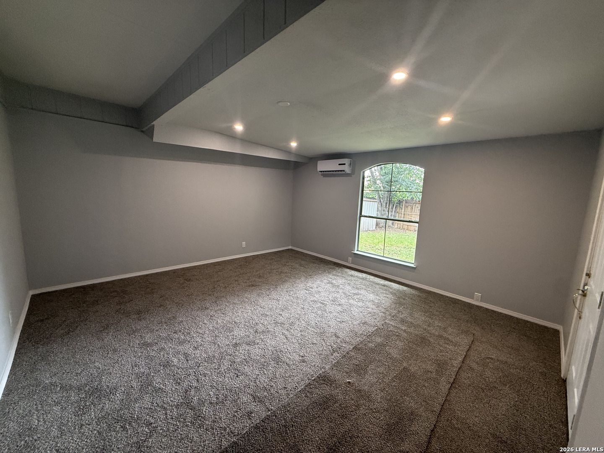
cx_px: 302
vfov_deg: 85.7
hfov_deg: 102.1
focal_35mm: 14
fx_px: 244
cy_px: 226
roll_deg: -2.0
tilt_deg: -6.7
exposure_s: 1/120
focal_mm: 2.22
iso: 250
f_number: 2.2
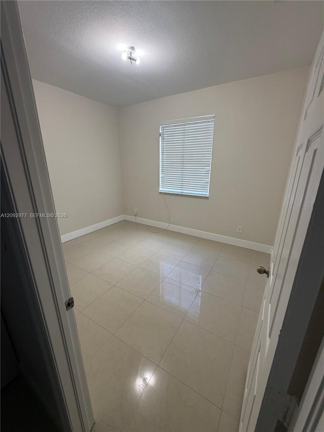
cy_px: 216
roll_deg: -0.5
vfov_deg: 102.1
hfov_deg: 85.7
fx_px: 175
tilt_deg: -16.9
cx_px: 162
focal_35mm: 14
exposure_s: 1/60
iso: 160
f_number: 2.2
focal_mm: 2.22
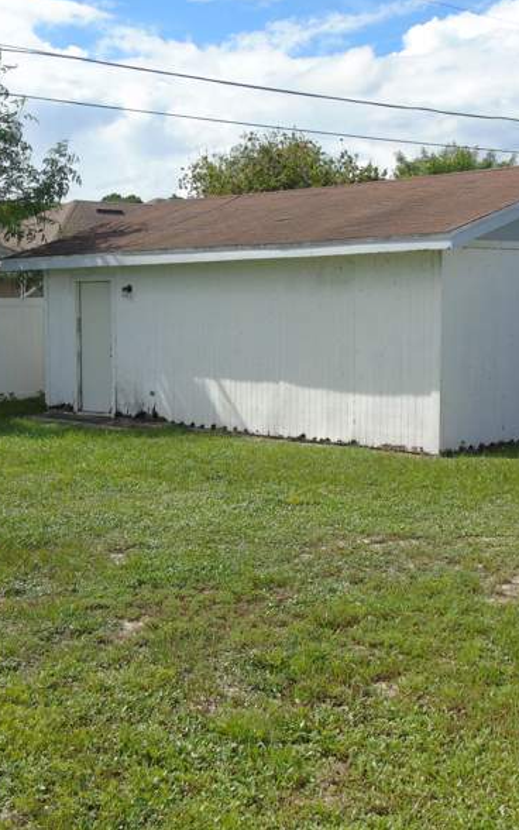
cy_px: 408
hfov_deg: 26.3
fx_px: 1108
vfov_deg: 41.0
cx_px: 186
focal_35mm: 49
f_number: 3.8
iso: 80
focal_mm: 6.1
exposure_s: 1/800
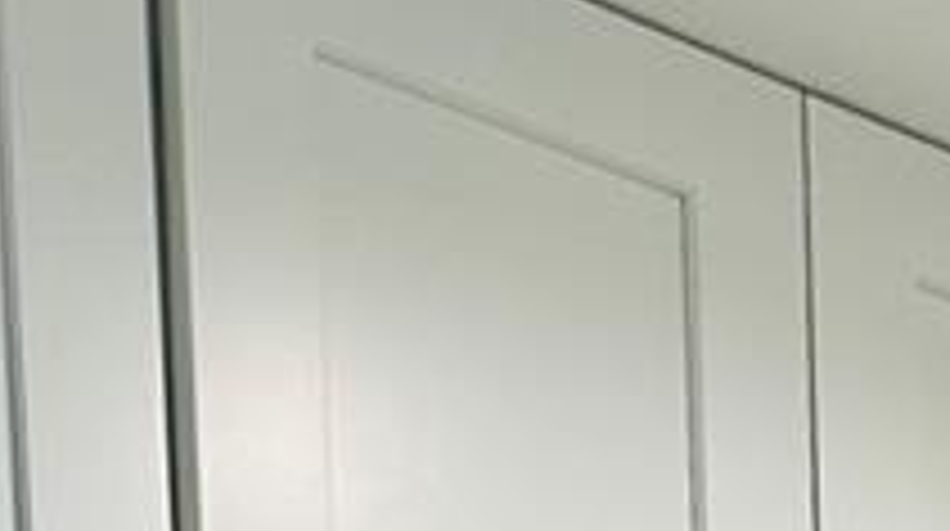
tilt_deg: -5.3
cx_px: 1445
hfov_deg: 13.6
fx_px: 3748
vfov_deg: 6.3
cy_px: 2304
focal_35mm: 149
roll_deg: +1.1
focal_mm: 6.86
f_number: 1.78
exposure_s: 1/120
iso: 100
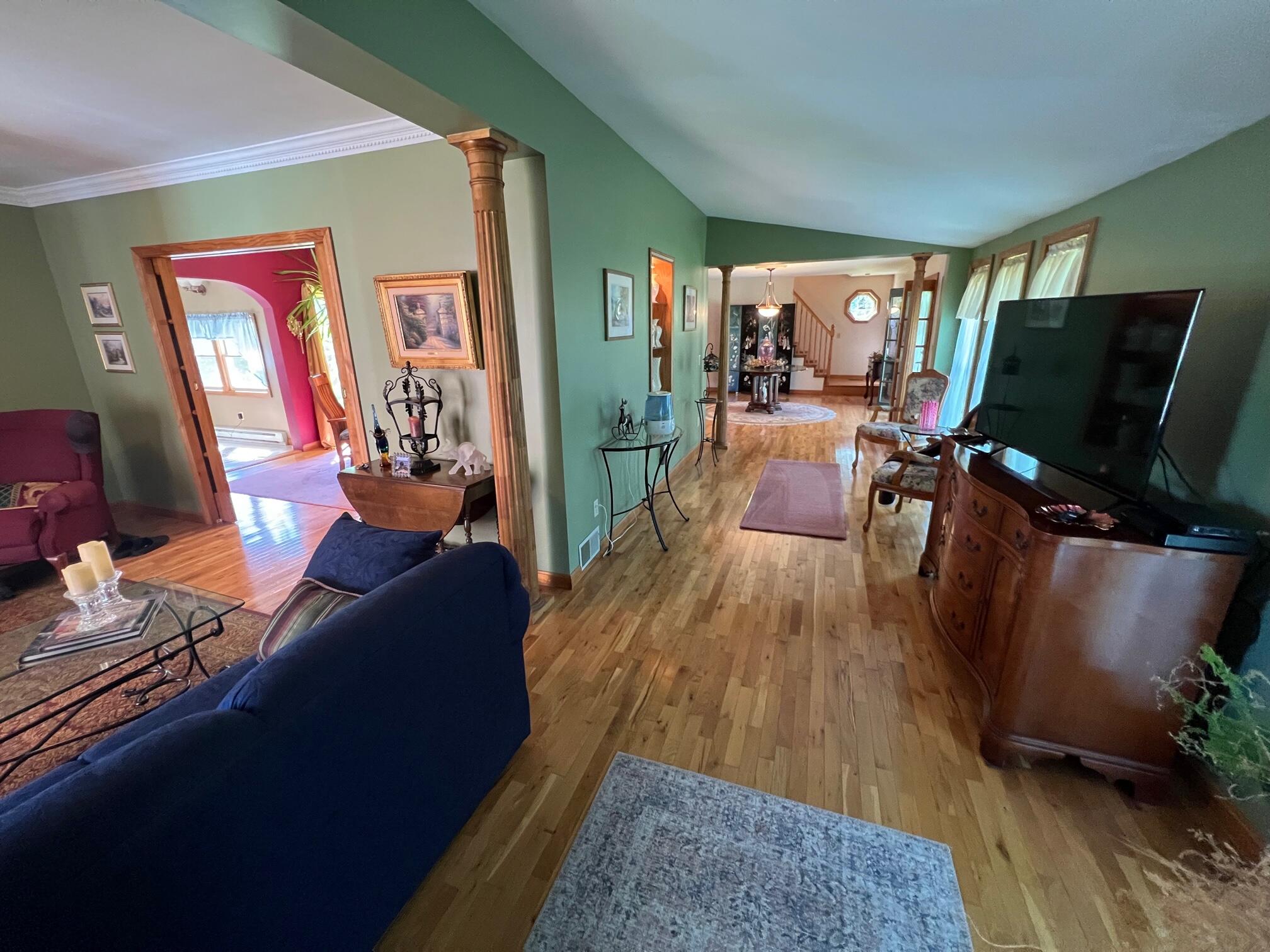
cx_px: 635
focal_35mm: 13
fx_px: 477
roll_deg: +0.9
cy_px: 476
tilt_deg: -16.6
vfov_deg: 89.9
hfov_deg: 106.2
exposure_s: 1/60
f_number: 1.8
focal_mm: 1.57
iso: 640
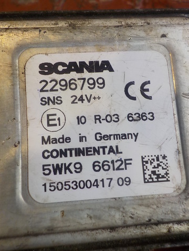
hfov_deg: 46.8
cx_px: 94
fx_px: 218
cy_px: 126
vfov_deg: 60.0
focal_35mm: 30
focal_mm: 4.1
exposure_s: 1/80
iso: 125
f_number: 3.3
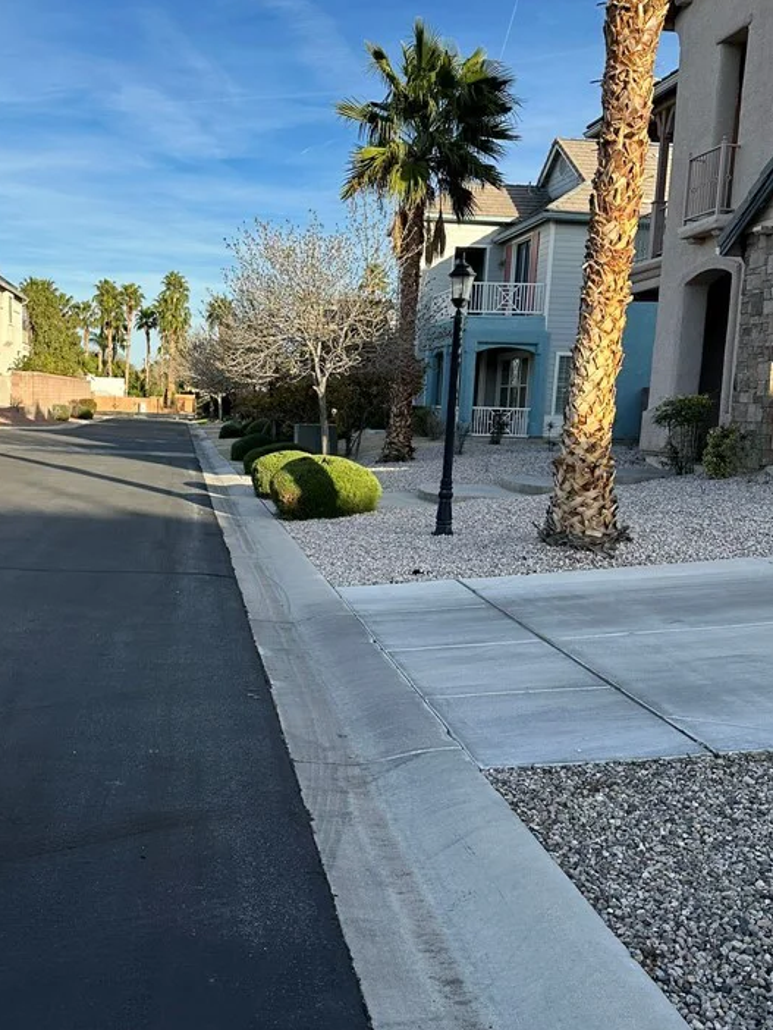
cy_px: 552
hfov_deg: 40.4
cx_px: 289
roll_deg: -2.8
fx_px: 1041
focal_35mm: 35
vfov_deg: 52.6
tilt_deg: -7.1
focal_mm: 6.86
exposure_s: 1/2410
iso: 80
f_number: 1.78
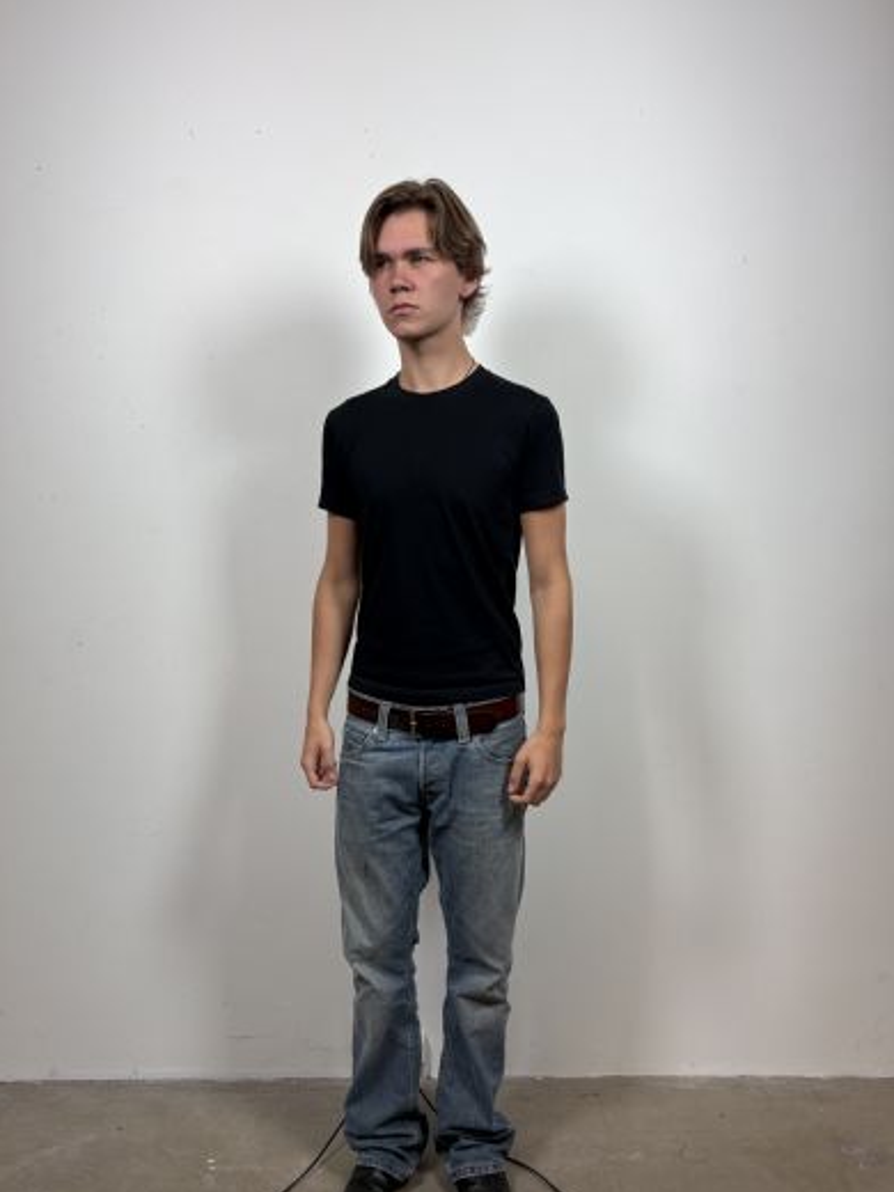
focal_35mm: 30
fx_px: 1033
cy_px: 644
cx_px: 422
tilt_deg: -7.6
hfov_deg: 46.8
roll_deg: +1.7
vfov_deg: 59.9
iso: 40
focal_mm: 5.96
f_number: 1.6
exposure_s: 1/279
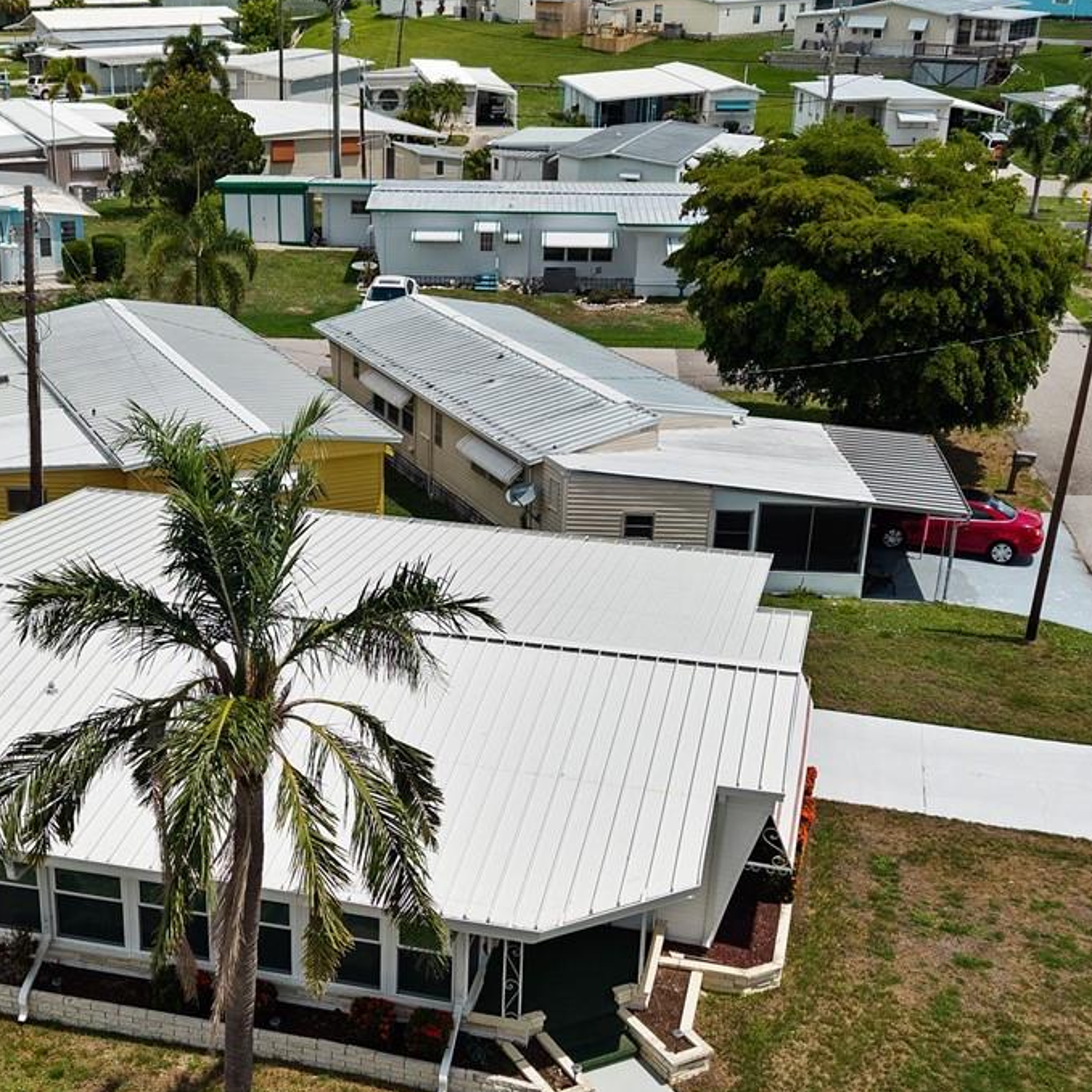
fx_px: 1785
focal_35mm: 50
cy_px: 663
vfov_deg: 33.9
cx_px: 370
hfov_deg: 33.7
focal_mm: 8.67
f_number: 1.8
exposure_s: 1/6400
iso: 180
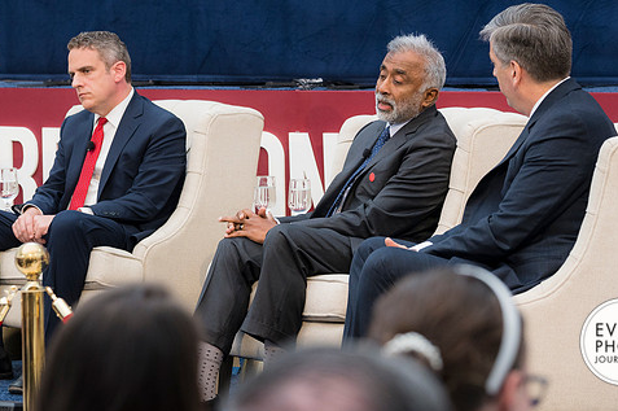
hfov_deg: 13.1
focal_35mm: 157
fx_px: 2692
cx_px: 336
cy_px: 178
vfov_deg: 8.7
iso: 560
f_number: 4
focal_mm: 86
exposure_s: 1/160
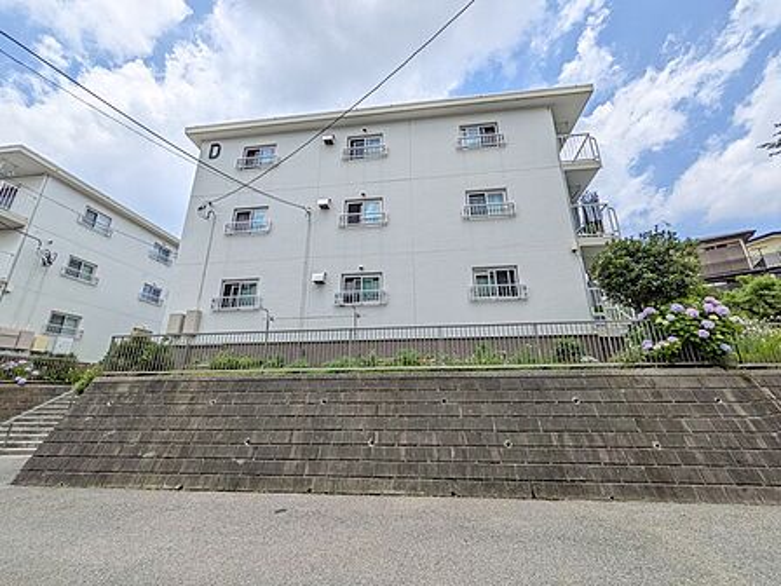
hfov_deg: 102.1
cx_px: 390
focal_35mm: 14
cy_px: 293
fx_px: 316
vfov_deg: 85.7
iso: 52
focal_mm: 1.83
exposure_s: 1/2469
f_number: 2.2
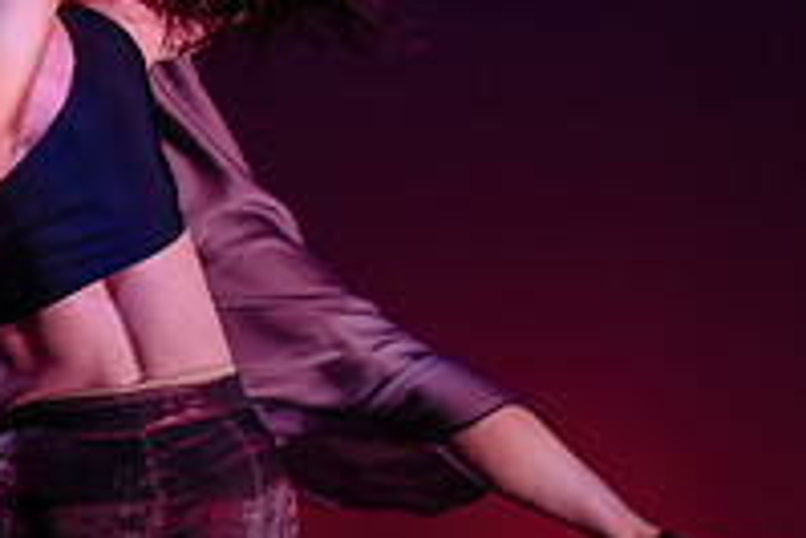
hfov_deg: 12.0
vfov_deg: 8.0
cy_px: 388
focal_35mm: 171
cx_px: 133
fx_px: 3831
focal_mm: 50
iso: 1000
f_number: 1.2
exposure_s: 1/400
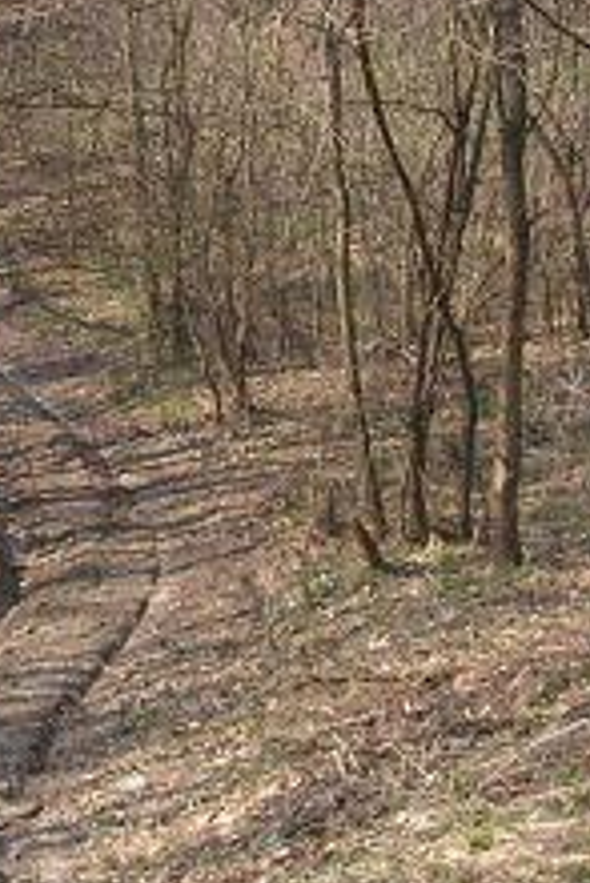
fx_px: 2822
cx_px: -189
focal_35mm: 115
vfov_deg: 17.6
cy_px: 128
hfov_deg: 11.6
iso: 100
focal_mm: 5.8
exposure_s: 1/260
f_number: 2.8
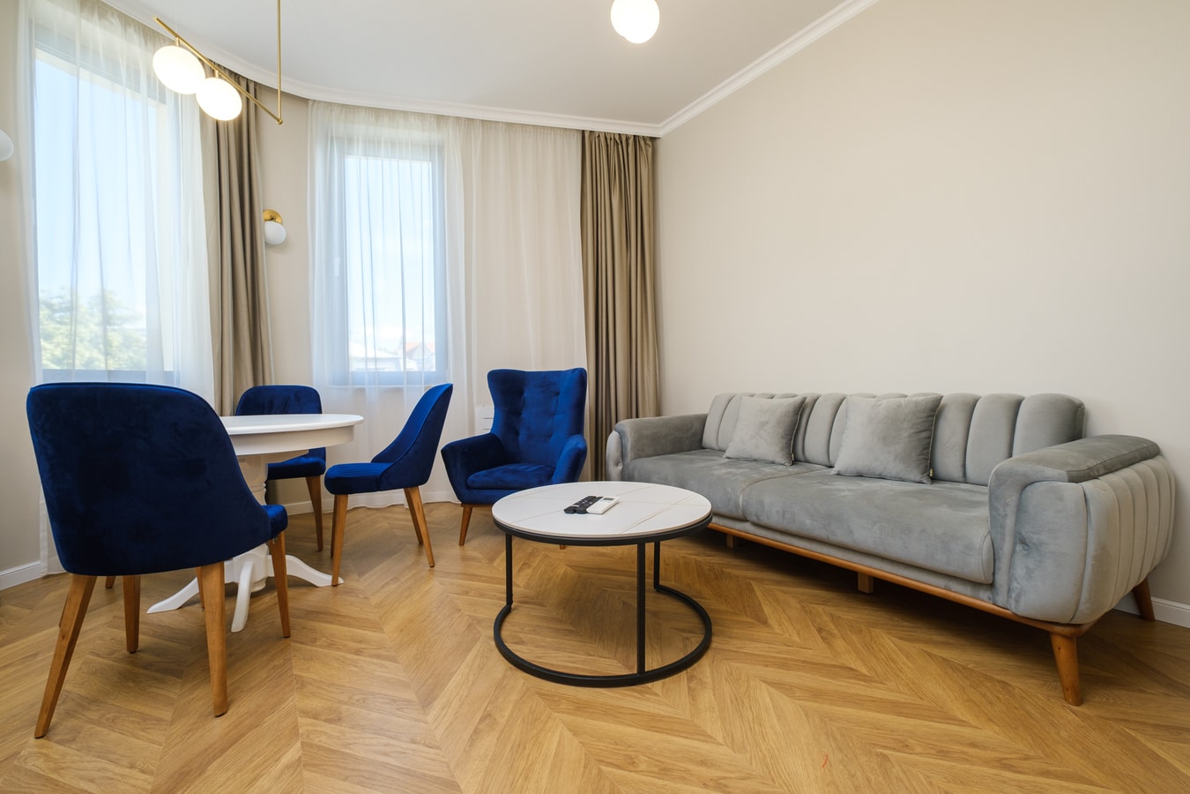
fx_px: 496
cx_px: 595
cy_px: 397
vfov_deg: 77.3
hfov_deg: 100.4
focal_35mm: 15
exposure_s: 1/20
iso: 320
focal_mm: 10
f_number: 8
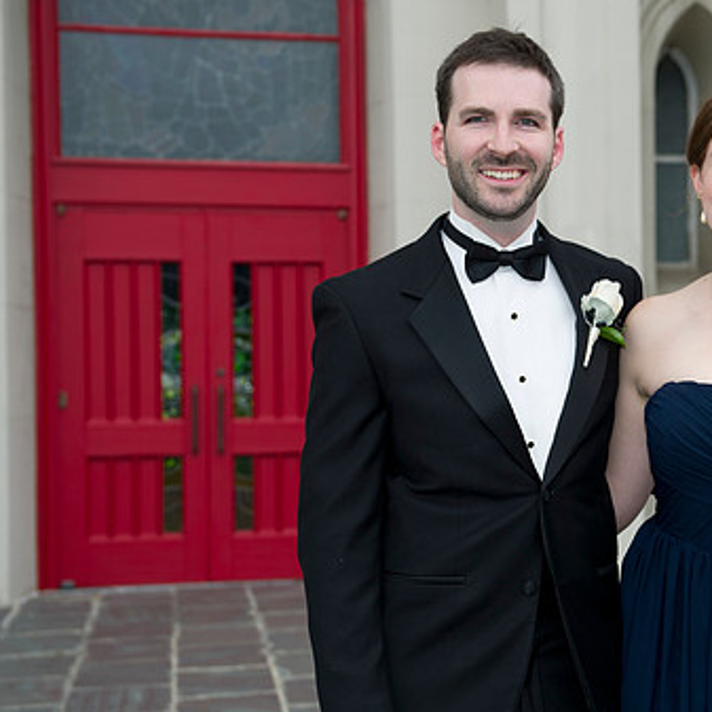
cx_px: 583
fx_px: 1699
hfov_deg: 23.3
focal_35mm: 73
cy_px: 370
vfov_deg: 23.7
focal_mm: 50
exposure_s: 1/125
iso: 200
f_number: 4
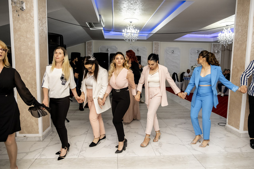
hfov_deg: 73.7
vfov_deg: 53.2
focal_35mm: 24
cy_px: 84
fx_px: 169
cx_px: 127
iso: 1250
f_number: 2.8
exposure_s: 1/160
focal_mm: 16
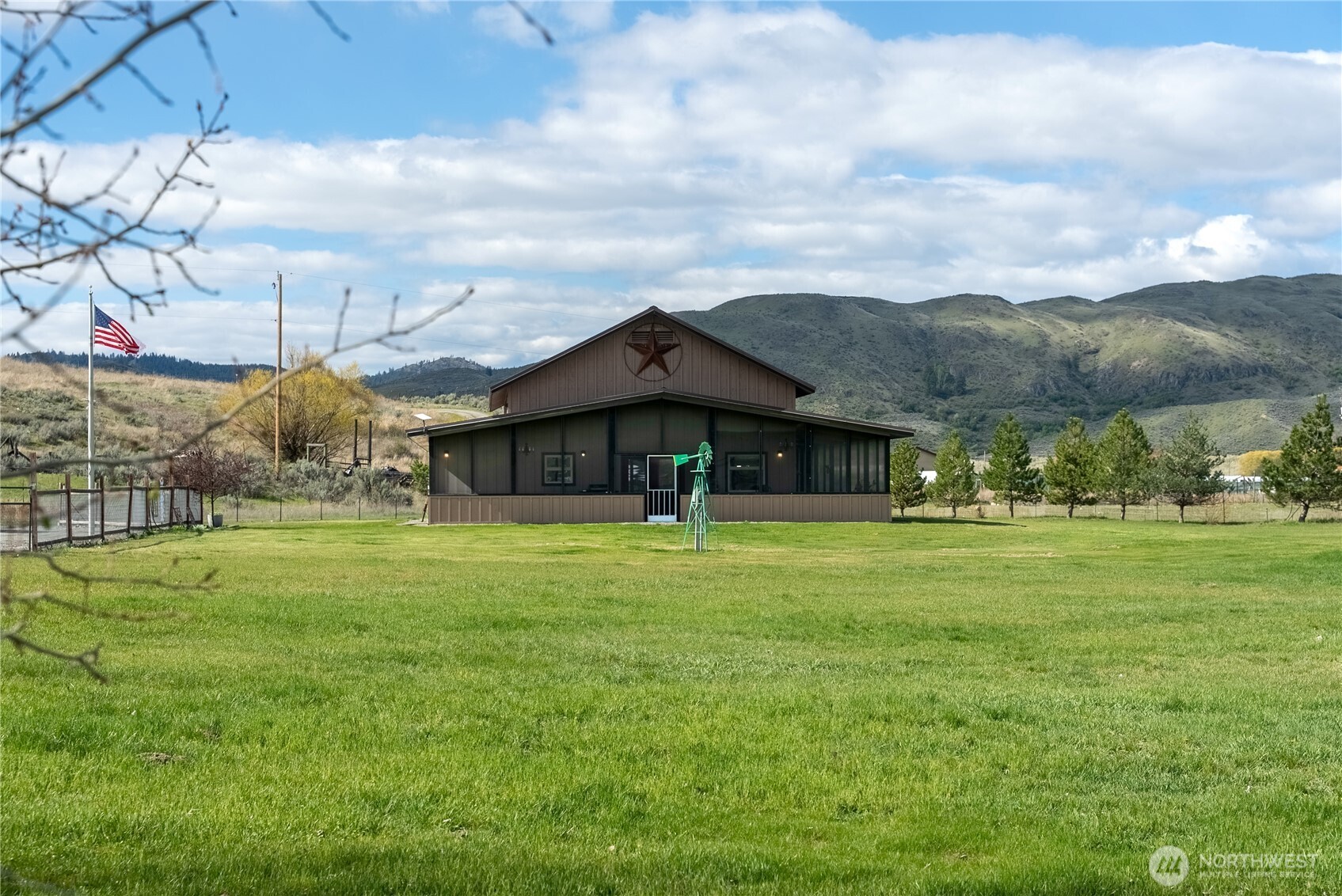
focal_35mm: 56
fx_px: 2081
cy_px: 448
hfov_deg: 35.7
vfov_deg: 24.3
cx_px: 671
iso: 100
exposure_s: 1/5000
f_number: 6.3
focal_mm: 55.8
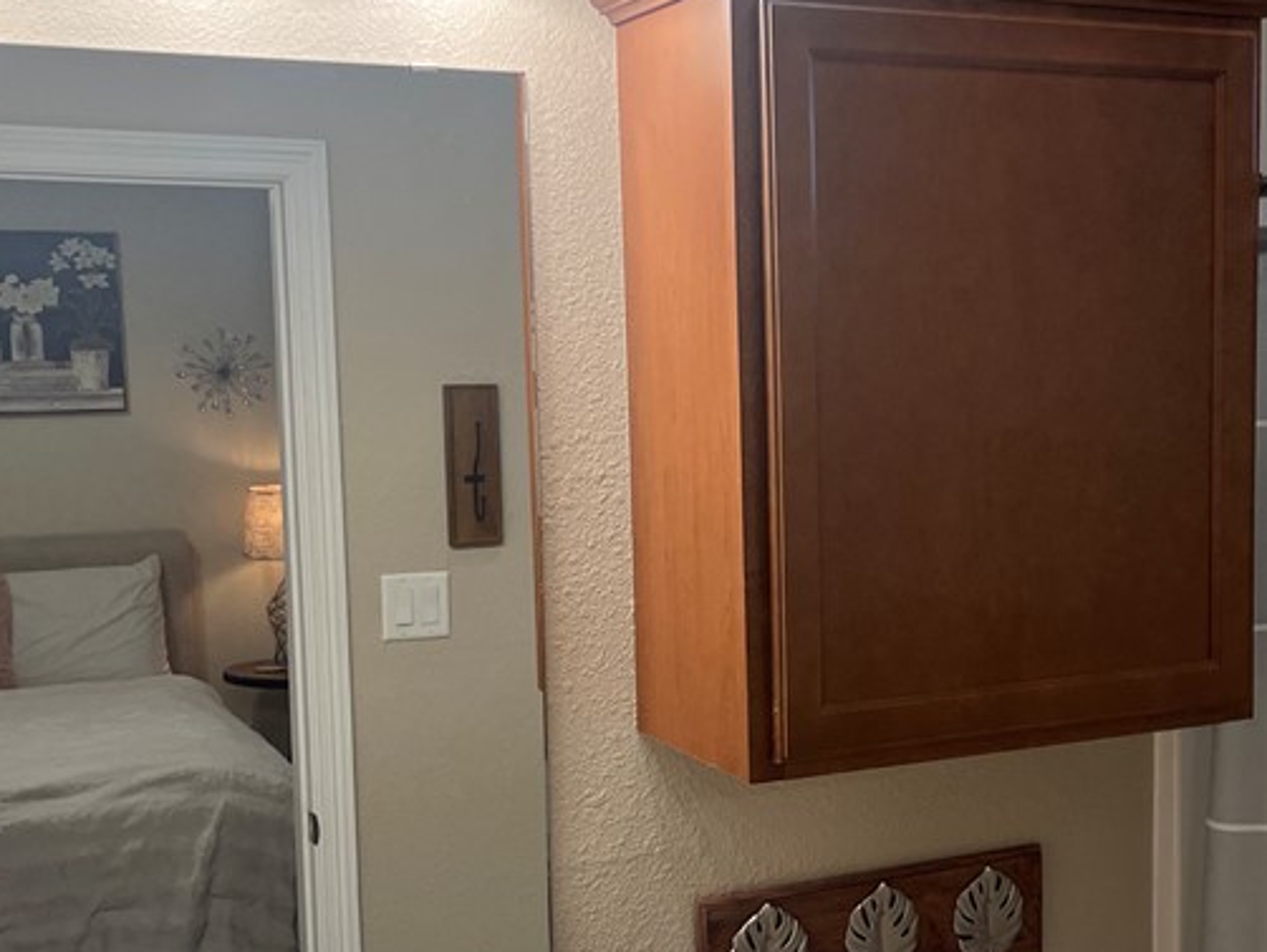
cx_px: 899
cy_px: 533
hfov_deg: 35.6
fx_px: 1941
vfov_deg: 27.5
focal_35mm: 53
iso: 100
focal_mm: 5.1
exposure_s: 1/120
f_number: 1.6
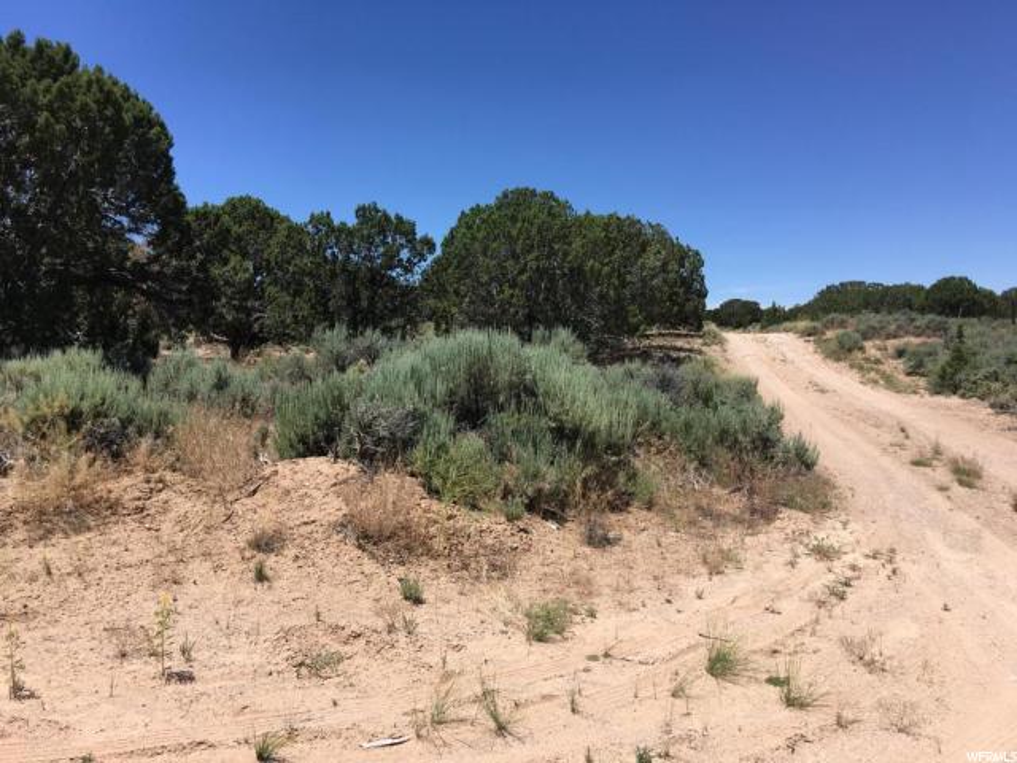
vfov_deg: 48.2
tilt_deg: +0.3
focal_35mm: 29
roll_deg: +0.5
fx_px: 852
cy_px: 382
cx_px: 508
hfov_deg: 61.7
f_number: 2.2
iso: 25
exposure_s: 1/1789
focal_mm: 4.15
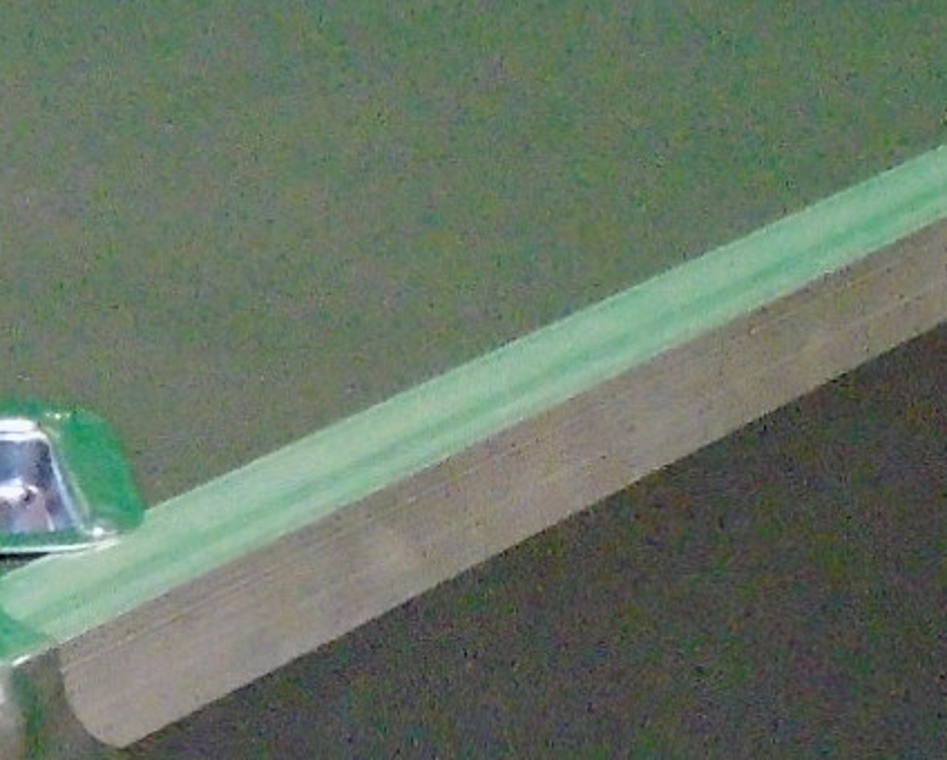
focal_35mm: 155
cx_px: 511
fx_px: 4348
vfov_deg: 9.6
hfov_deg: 12.4
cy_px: 1234
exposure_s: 1/60
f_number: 3.2
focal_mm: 4.6
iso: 800
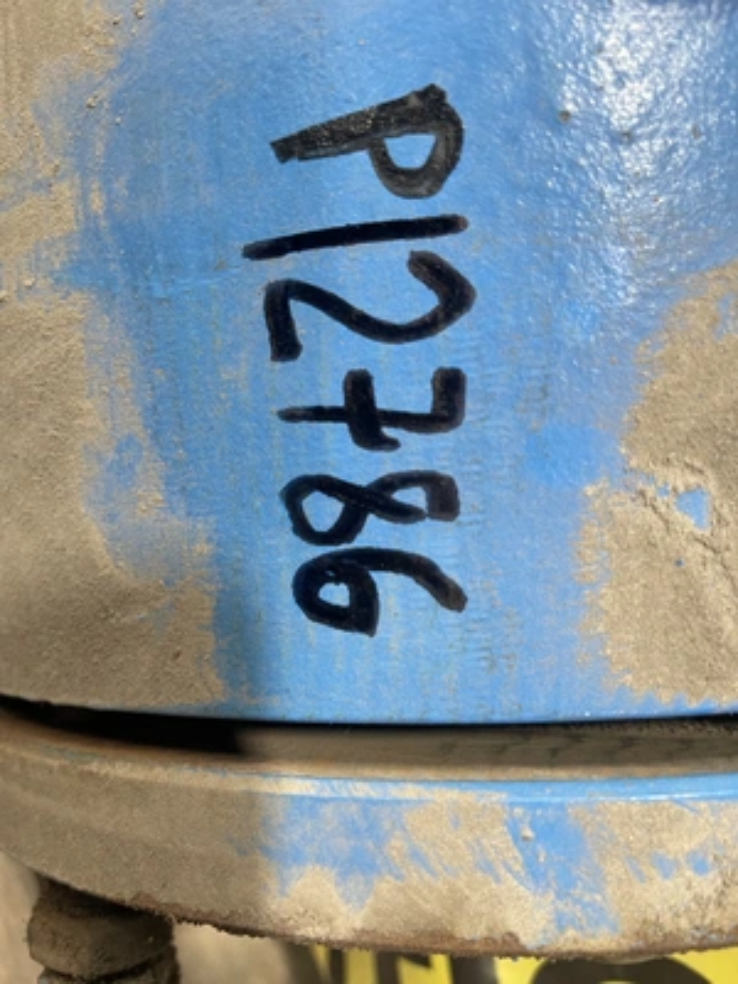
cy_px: 492
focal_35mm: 26
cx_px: 369
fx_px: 739
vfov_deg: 67.3
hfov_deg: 53.1
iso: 200
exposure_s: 1/60
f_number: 1.6
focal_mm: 5.1
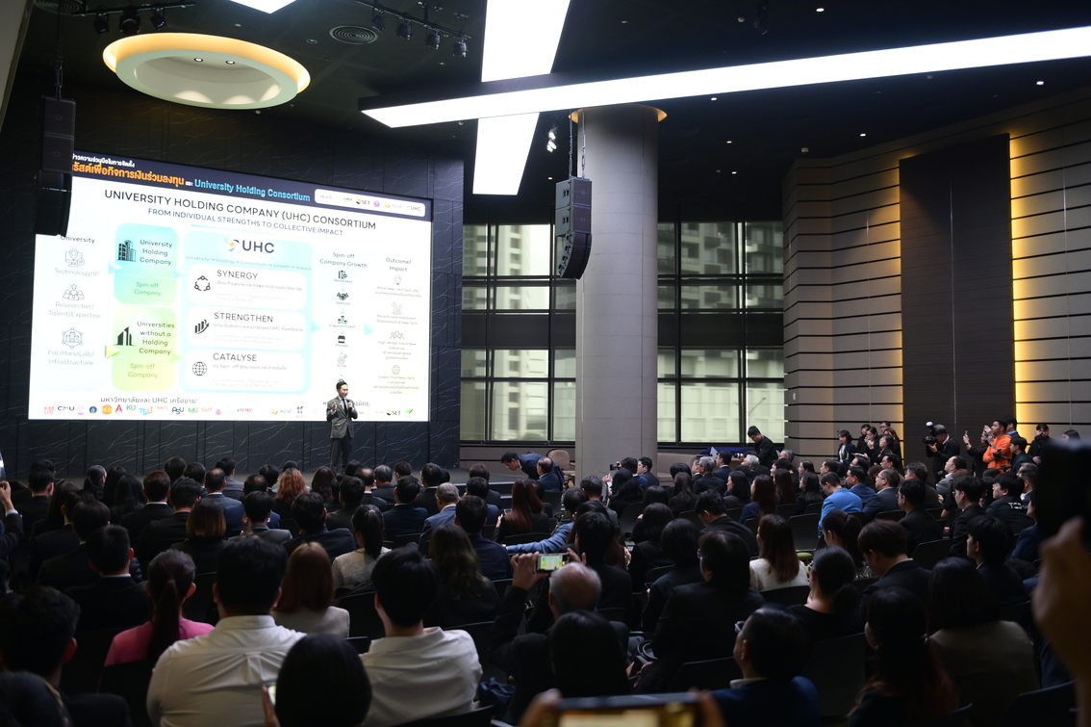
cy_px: 364
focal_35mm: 32
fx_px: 969
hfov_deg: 58.7
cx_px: 546
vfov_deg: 41.1
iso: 1000
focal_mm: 32
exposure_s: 1/160
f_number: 2.8
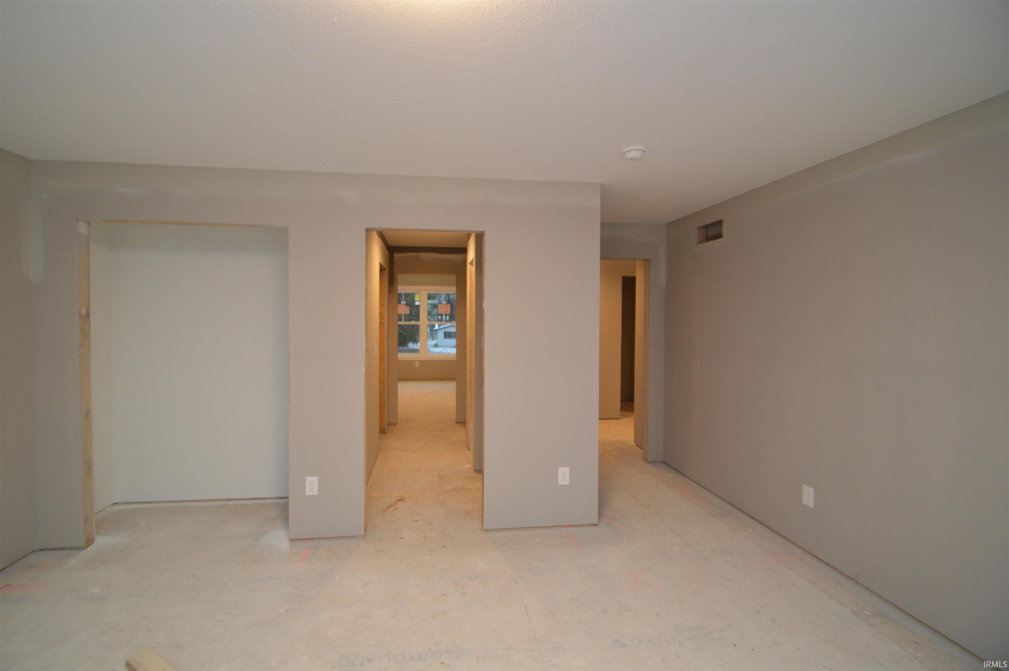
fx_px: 420
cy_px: 336
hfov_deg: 100.4
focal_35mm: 15
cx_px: 504
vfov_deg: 77.2
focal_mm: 10
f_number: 3.5
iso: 500
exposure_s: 1/60
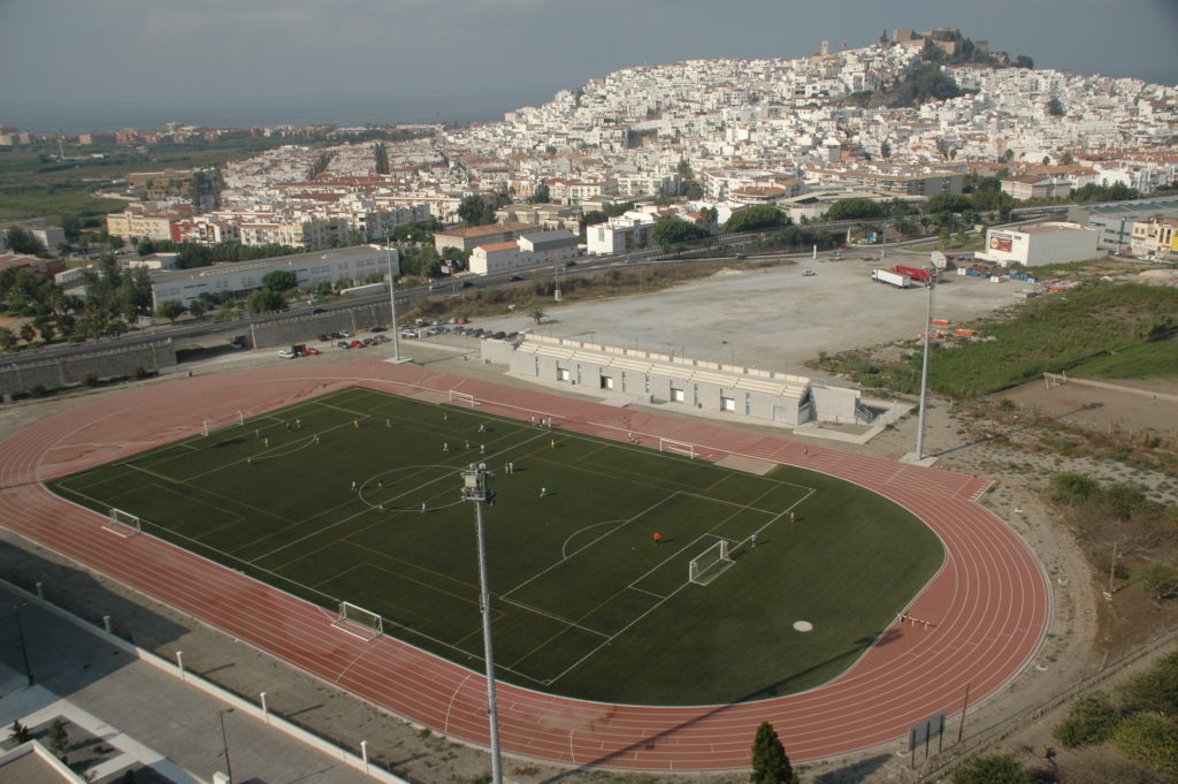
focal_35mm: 32
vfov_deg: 41.6
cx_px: 589
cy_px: 392
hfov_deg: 59.5
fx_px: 1030
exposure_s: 1/1000
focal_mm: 21
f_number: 7.1
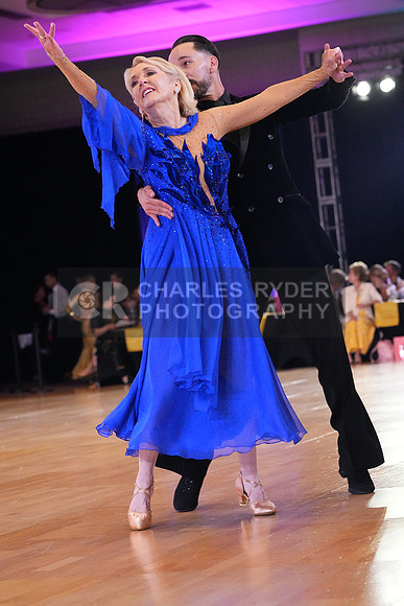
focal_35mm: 106
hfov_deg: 12.9
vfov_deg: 19.3
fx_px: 1783
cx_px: 202
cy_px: 303
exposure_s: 1/400
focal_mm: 106
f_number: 5.6
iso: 12800
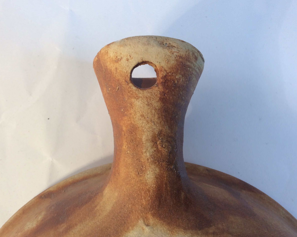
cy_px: 118
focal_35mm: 34
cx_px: 140
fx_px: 299
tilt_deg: -77.0
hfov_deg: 52.8
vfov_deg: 43.4
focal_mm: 3.3
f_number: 2.4
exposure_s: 1/33
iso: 32
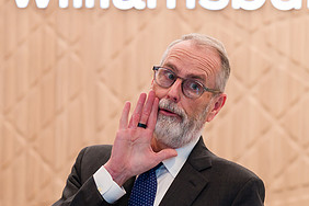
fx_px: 1665
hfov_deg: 10.6
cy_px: 163
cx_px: 161
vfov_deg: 7.1
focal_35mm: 194
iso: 400
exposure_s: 1/200
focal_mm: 85
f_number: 3.2
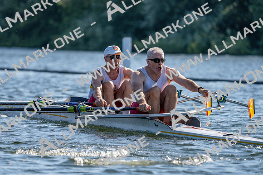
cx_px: 132
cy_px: 88
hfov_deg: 5.5
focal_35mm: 374
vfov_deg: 3.7
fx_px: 2733
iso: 320
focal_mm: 374
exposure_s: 1/1600
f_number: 6.3
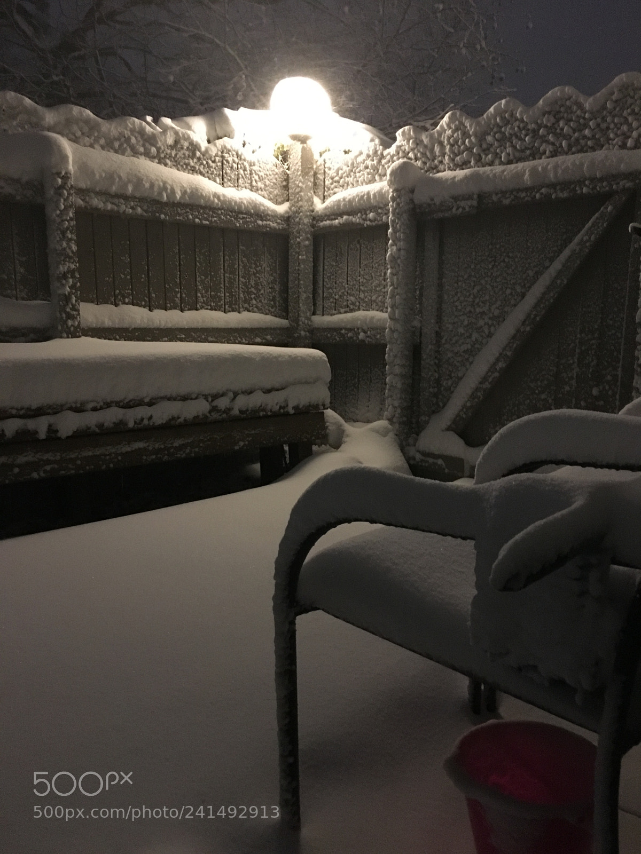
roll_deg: -0.1
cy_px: 427
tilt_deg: -6.7
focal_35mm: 29
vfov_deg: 61.7
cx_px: 320
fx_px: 716
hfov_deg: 48.2
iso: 320
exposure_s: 1/15
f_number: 2.2
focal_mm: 4.15
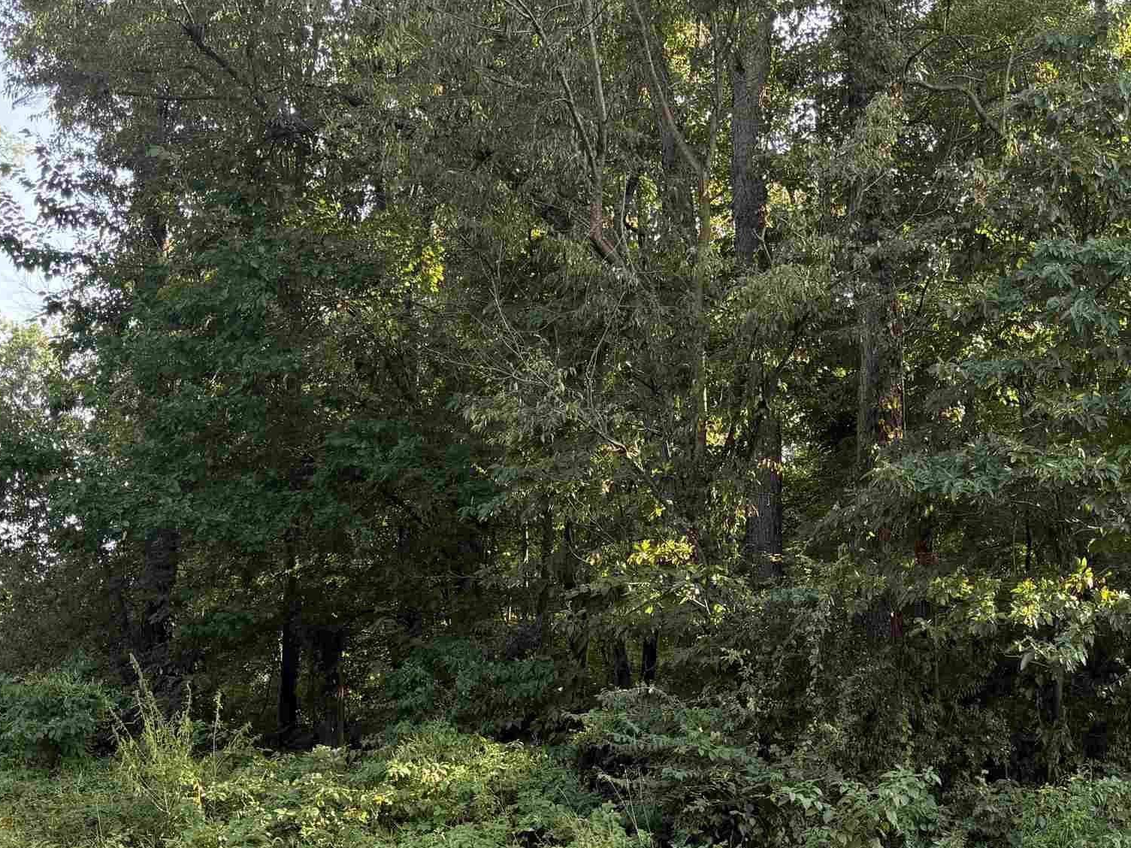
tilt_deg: +2.2
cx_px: 806
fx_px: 1601
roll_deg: +0.8
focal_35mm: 49
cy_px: 637
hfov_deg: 38.2
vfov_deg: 29.2
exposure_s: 1/272
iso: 80
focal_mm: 6.76
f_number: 1.78
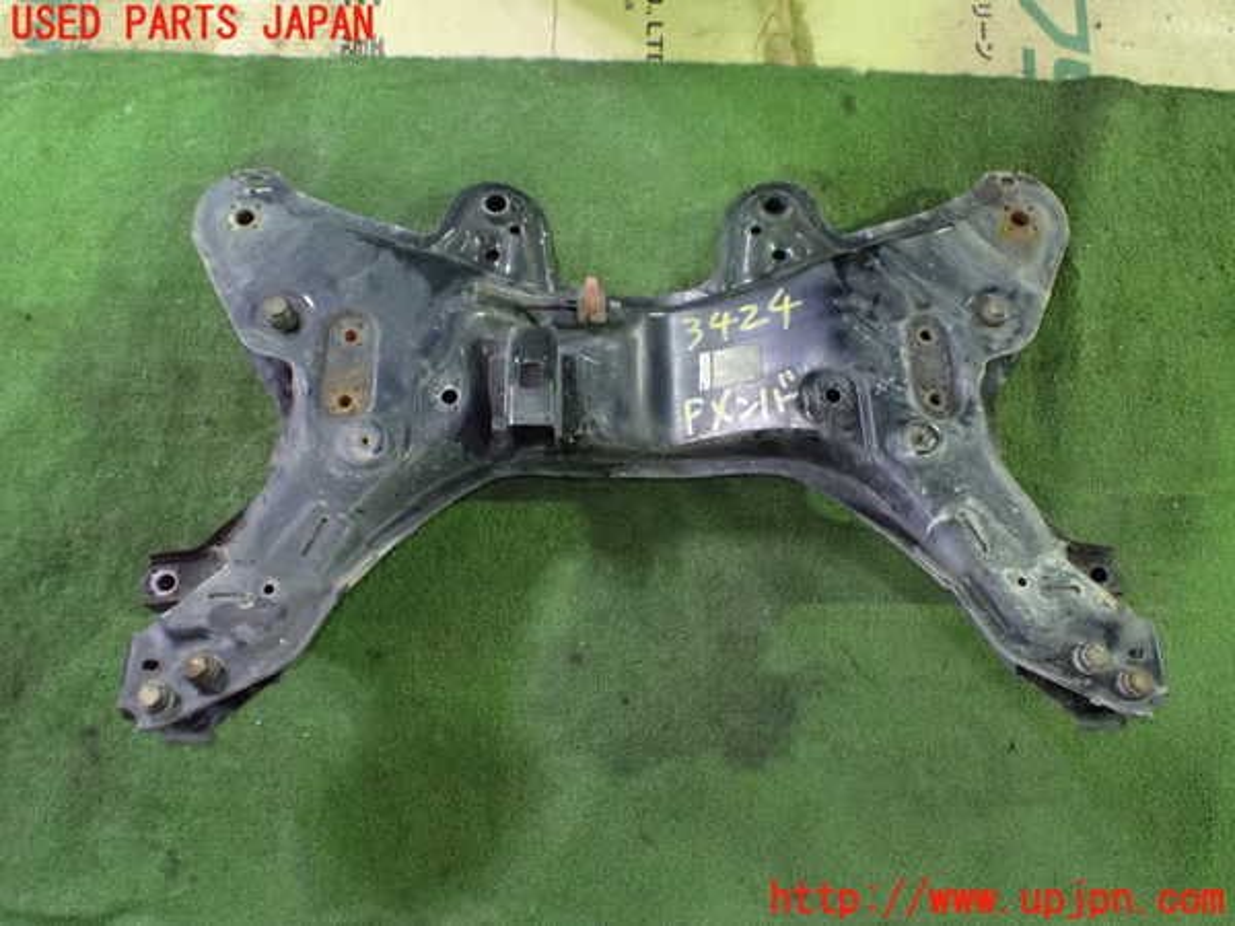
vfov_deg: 46.8
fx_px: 1070
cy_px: 463
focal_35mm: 30
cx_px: 618
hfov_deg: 60.0
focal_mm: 5.4
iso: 1250
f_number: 2.3
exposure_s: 1/30
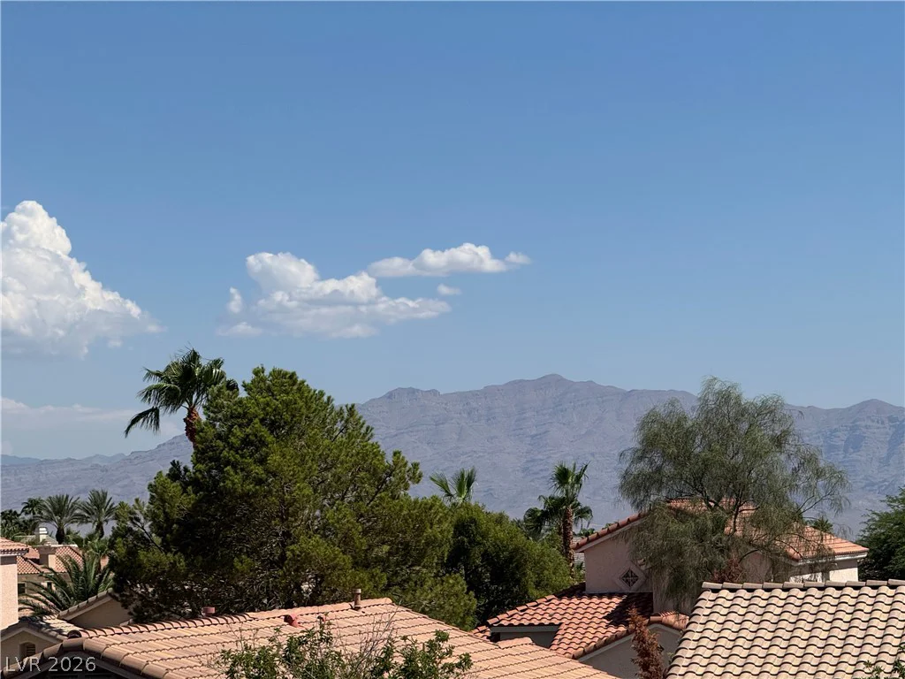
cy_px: 340
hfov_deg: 16.4
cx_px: 452
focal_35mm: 120
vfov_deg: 12.3
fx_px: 3137
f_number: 2.8
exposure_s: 1/3058
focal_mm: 15.66
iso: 50
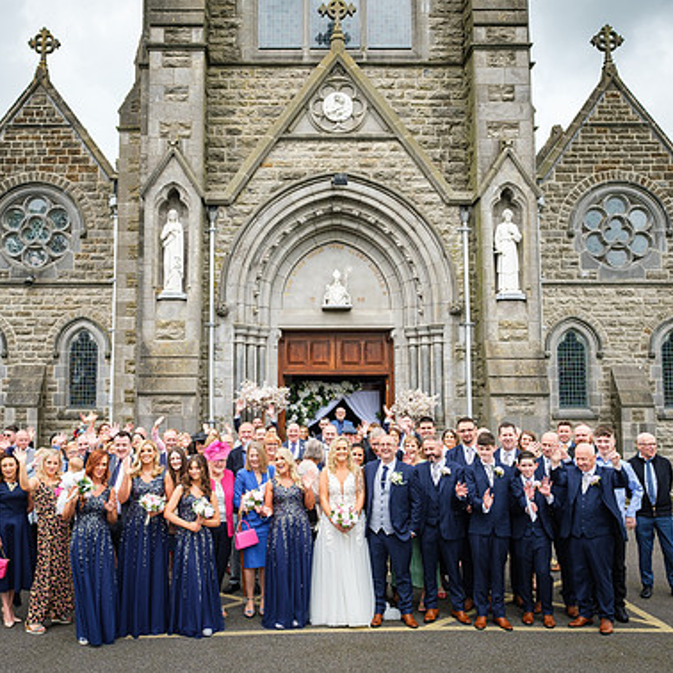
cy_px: 349
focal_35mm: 33
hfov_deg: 49.5
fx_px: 726
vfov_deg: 49.7
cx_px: 281
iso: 160
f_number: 5
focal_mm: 16
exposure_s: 1/250
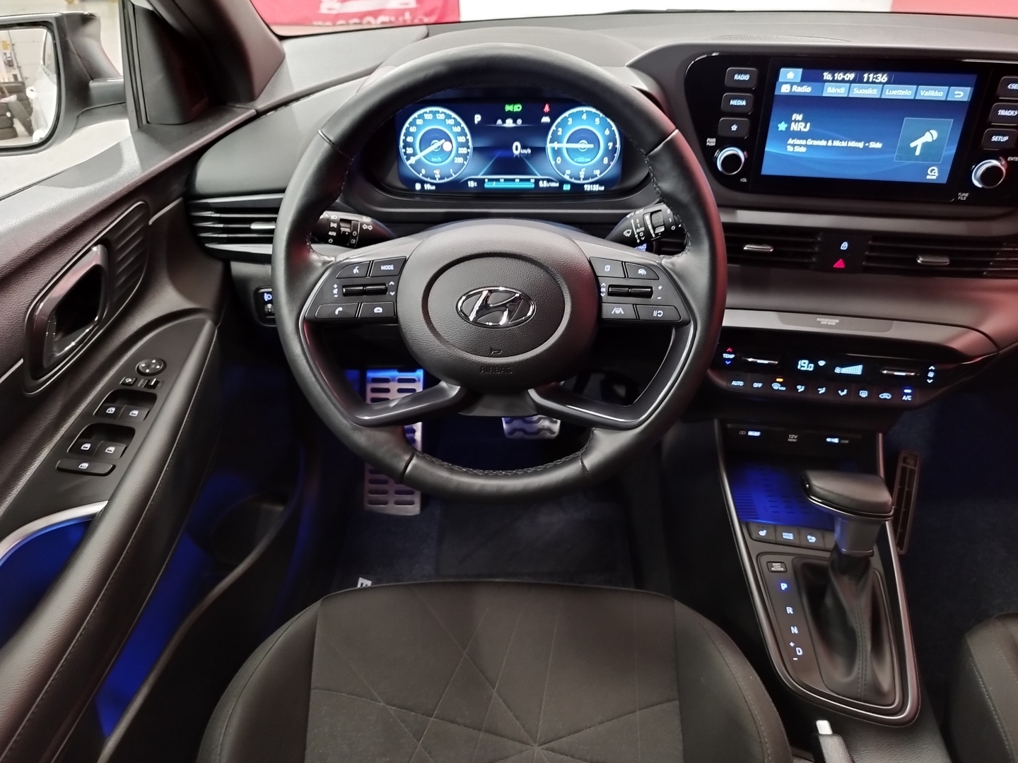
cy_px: 382
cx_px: 509
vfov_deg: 54.9
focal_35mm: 25
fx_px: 735
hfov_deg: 69.4
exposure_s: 1/20
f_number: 1.89
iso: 1700
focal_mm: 5.95
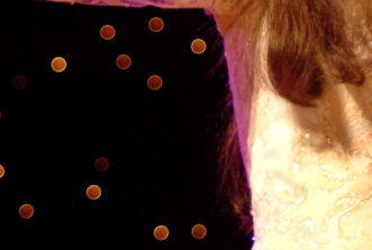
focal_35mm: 211
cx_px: 380
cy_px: -112
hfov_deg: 9.7
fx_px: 2180
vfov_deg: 6.5
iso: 800
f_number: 2.8
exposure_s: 1/125
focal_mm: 45
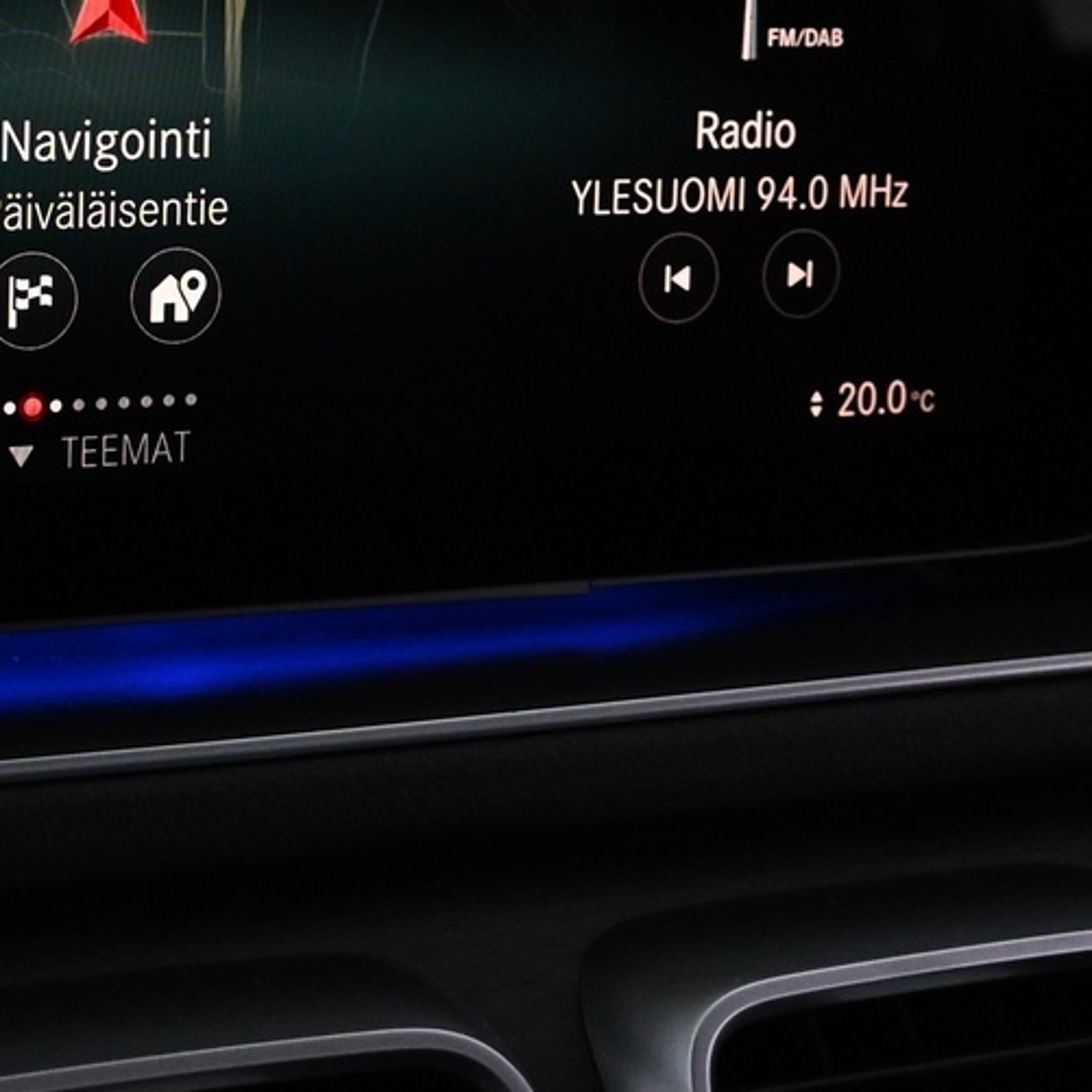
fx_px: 2356
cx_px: -65
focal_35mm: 66
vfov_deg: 25.1
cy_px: 48
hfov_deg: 24.6
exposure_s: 1/125
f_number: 3.5
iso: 2500
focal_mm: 16
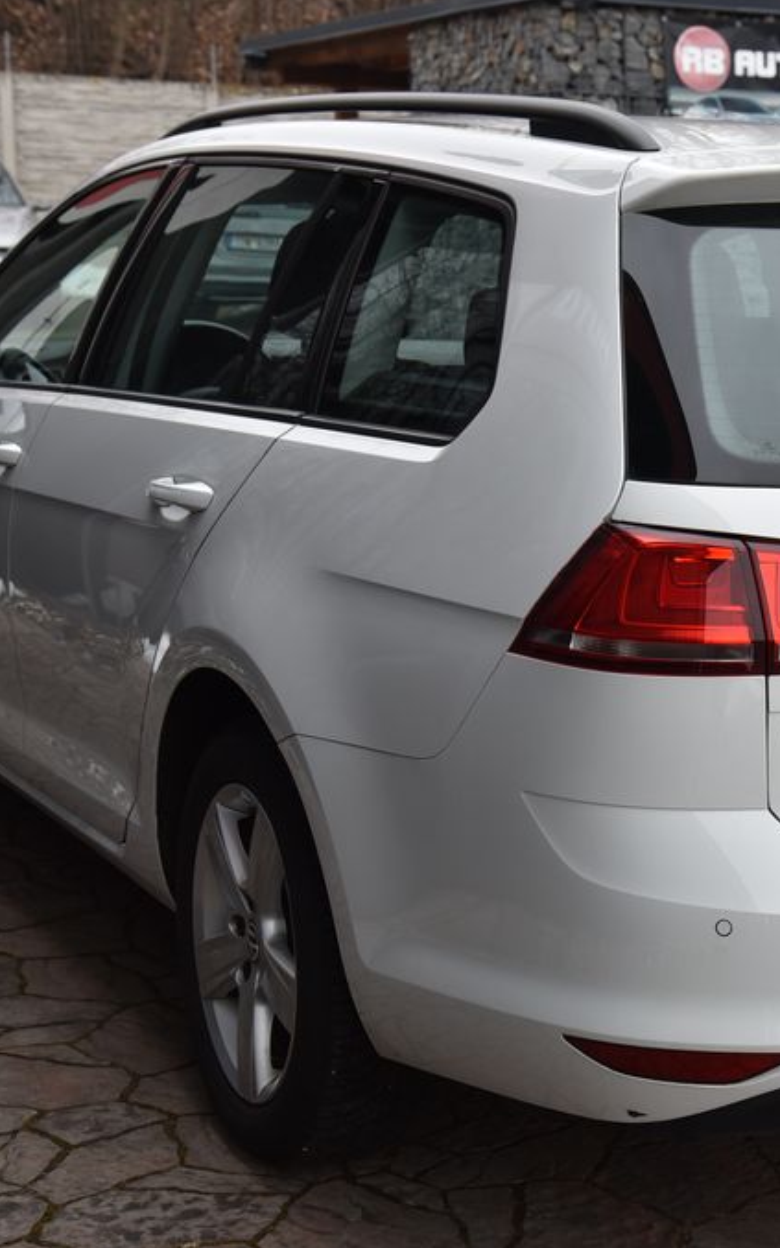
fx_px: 2517
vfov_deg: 27.9
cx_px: 701
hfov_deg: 17.4
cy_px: 625
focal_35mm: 74
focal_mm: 48
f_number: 6.3
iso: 500
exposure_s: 1/160
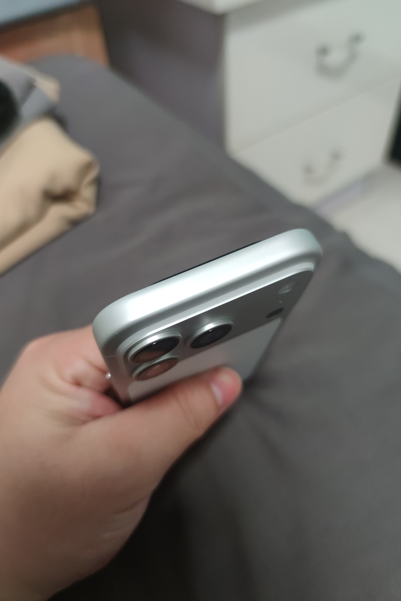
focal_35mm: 25
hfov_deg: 51.3
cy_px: 301
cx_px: 201
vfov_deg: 71.5
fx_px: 418
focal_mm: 6.72
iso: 519
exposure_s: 1/50
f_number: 1.69
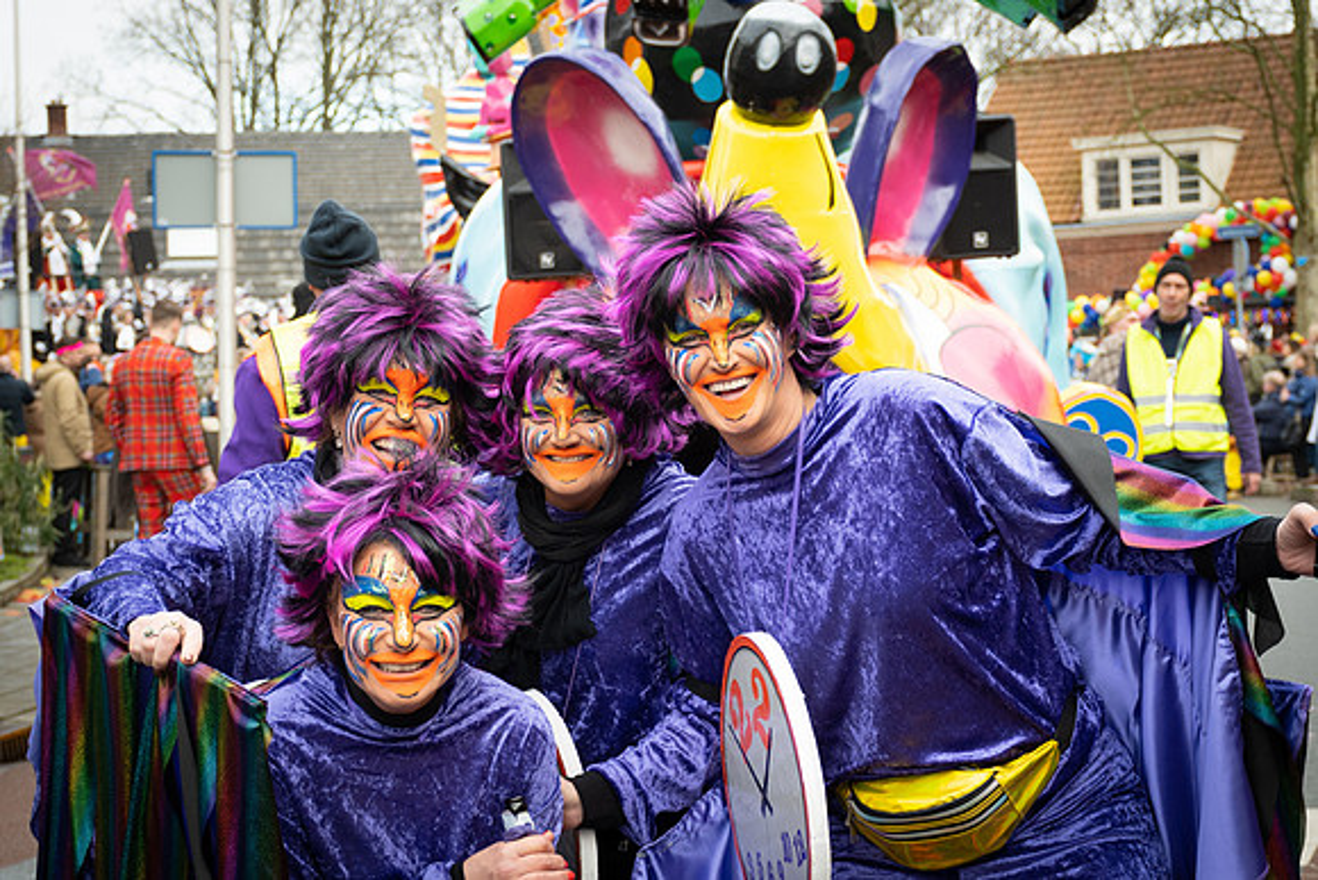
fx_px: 2783
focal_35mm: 76
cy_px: 511
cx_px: 741
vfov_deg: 17.9
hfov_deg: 26.6
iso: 400
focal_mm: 42
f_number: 4.5
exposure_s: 1/400
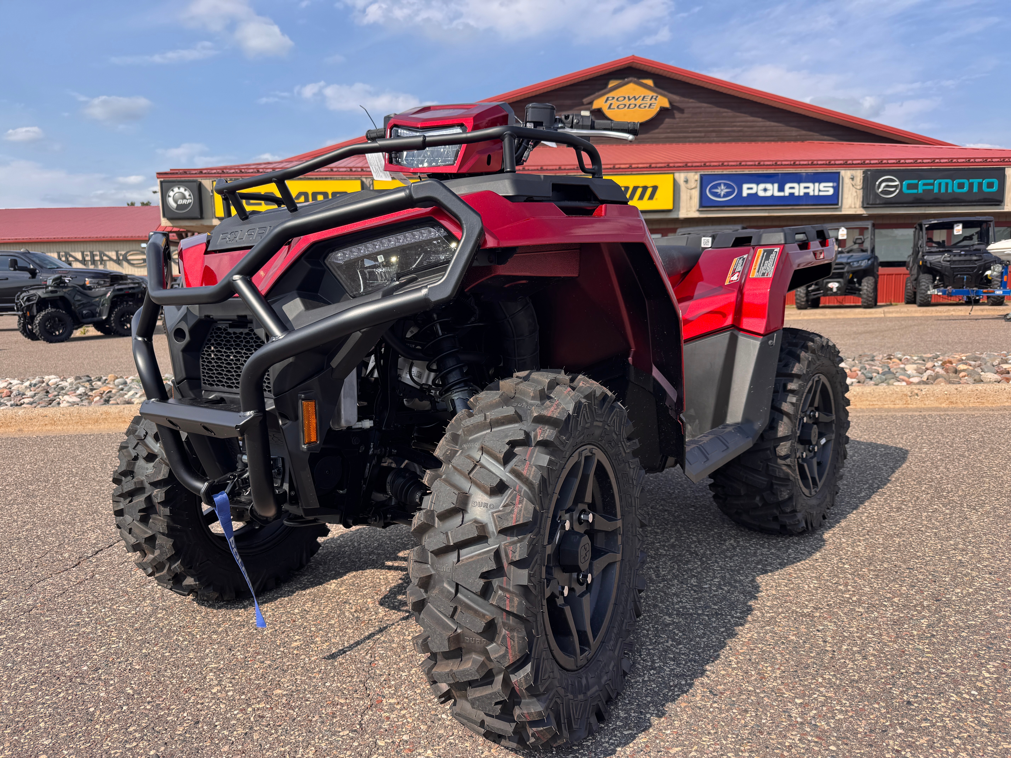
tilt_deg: -6.4
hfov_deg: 71.6
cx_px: 506
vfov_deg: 56.8
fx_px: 701
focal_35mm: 24
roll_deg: +1.0
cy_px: 379
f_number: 1.78
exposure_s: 1/2415
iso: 80
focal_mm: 6.76
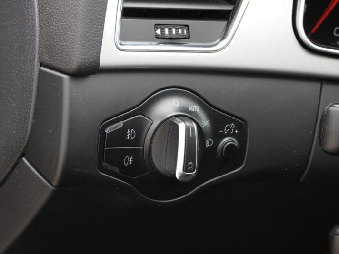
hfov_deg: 11.6
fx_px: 1665
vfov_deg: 8.7
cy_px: 127
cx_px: 170
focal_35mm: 170
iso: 125
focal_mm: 30.5
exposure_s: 1/60
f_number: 4
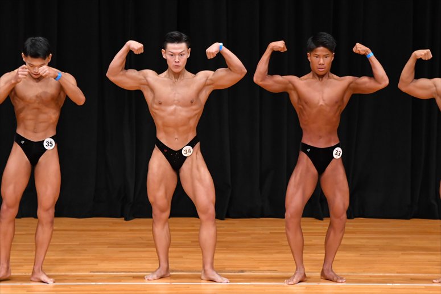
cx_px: 220
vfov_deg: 4.8
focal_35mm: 285
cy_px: 147
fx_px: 3490
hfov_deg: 7.2
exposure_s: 1/400
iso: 4000
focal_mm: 190
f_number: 5.6
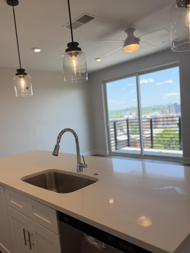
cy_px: 136
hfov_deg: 49.6
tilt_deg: -6.0
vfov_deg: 63.4
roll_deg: +5.6
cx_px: 82
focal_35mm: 28
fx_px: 205
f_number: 1.78
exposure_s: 1/612
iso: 100
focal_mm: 6.76
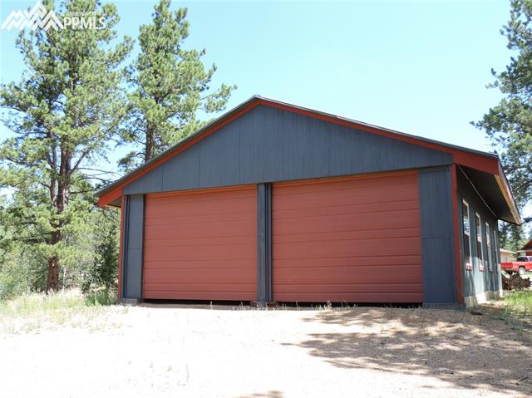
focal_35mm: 35
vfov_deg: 40.6
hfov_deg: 52.7
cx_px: 266
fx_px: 537
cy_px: 199
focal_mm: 6.2
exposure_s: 1/200
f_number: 3.3
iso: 80
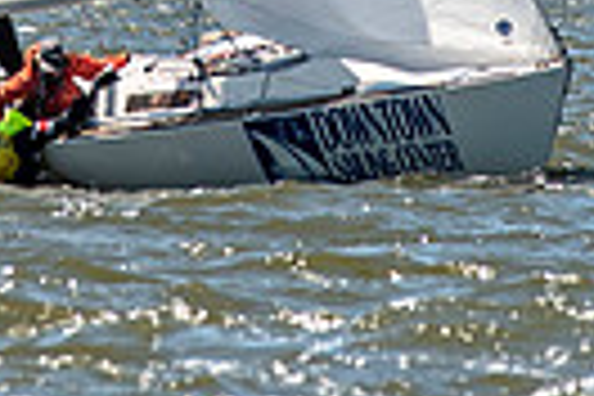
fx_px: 24699
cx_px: -28
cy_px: -543
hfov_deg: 1.4
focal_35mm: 1497
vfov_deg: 0.9
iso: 320
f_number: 5.6
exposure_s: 1/2000
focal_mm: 200
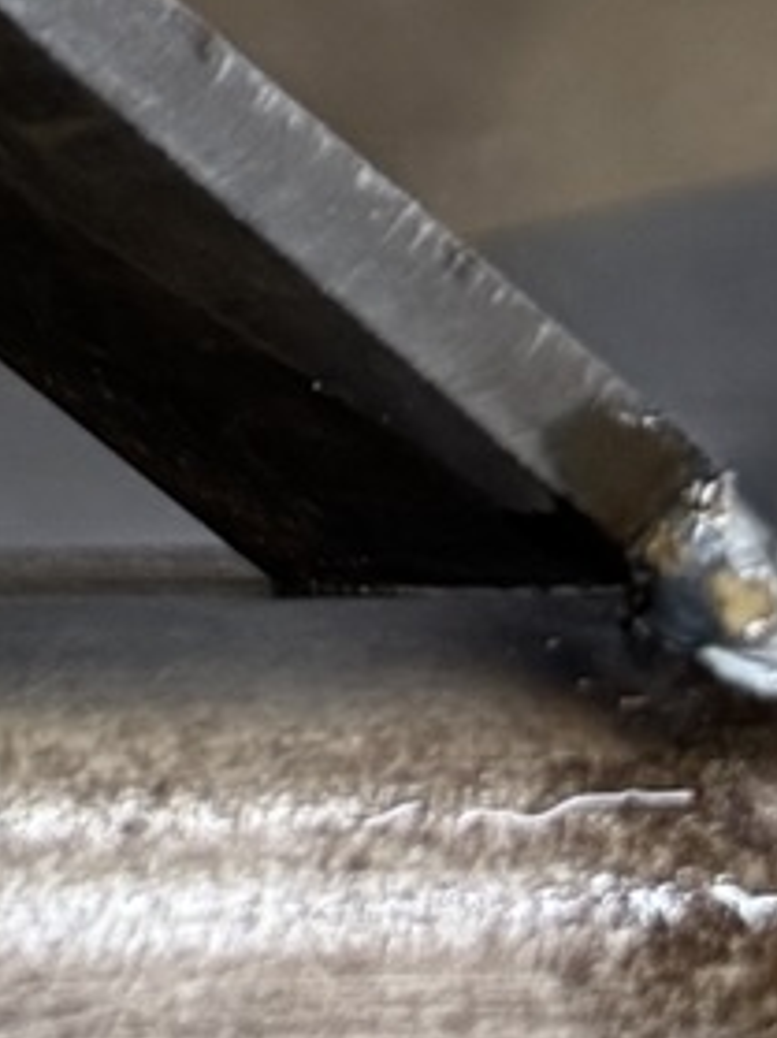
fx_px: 5152
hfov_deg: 7.4
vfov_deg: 9.8
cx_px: -1706
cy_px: -1656
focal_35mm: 172
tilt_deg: -68.4
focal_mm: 6.76
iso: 250
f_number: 1.78
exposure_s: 1/60
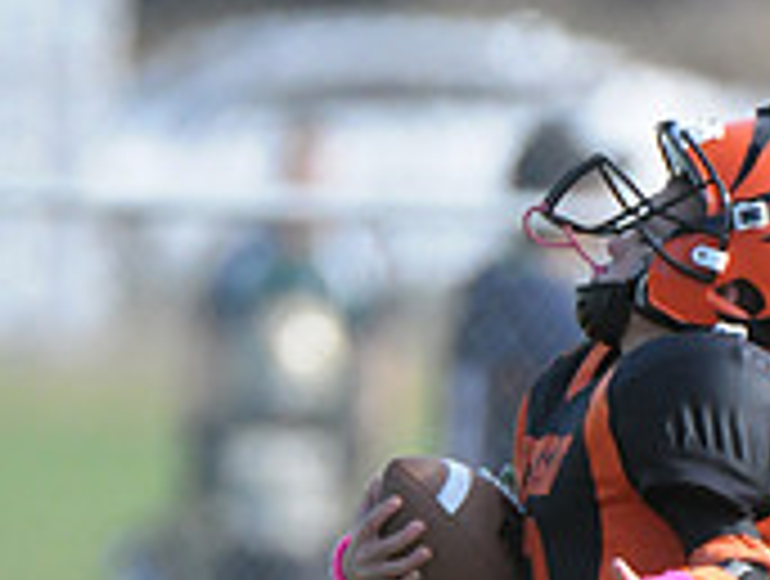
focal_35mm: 1950
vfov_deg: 0.8
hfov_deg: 1.0
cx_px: 723
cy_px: 899
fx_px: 43467
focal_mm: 400
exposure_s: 1/4000
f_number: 4
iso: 1600
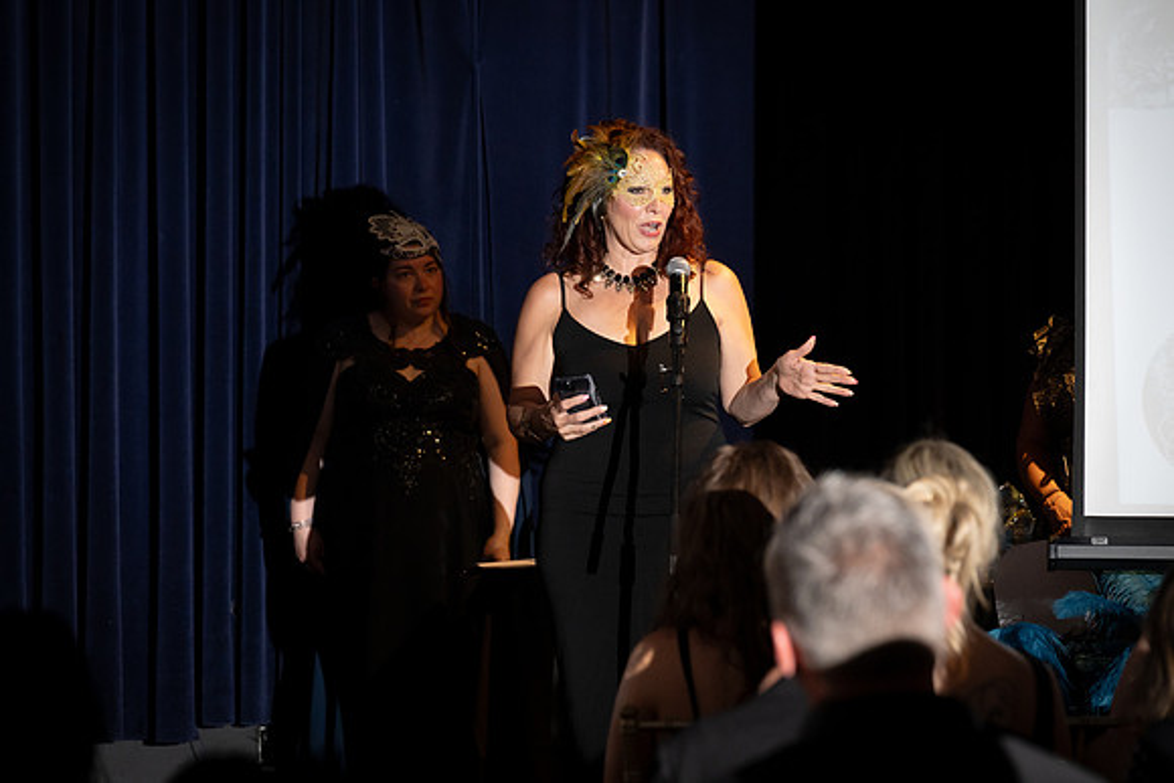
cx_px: 587
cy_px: 392
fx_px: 4893
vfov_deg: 9.2
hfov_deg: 13.7
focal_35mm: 150
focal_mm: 150
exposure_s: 1/200
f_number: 5
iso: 2500
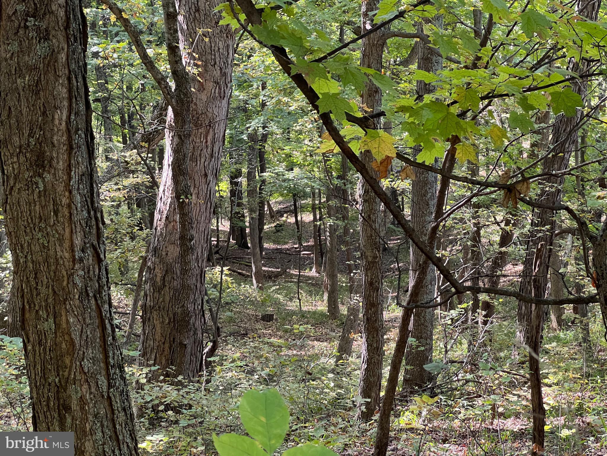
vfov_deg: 19.1
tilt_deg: -17.1
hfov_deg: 25.3
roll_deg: +1.3
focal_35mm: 77
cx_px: 304
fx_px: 1350
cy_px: 228
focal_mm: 9
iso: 200
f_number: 2.8
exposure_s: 1/76
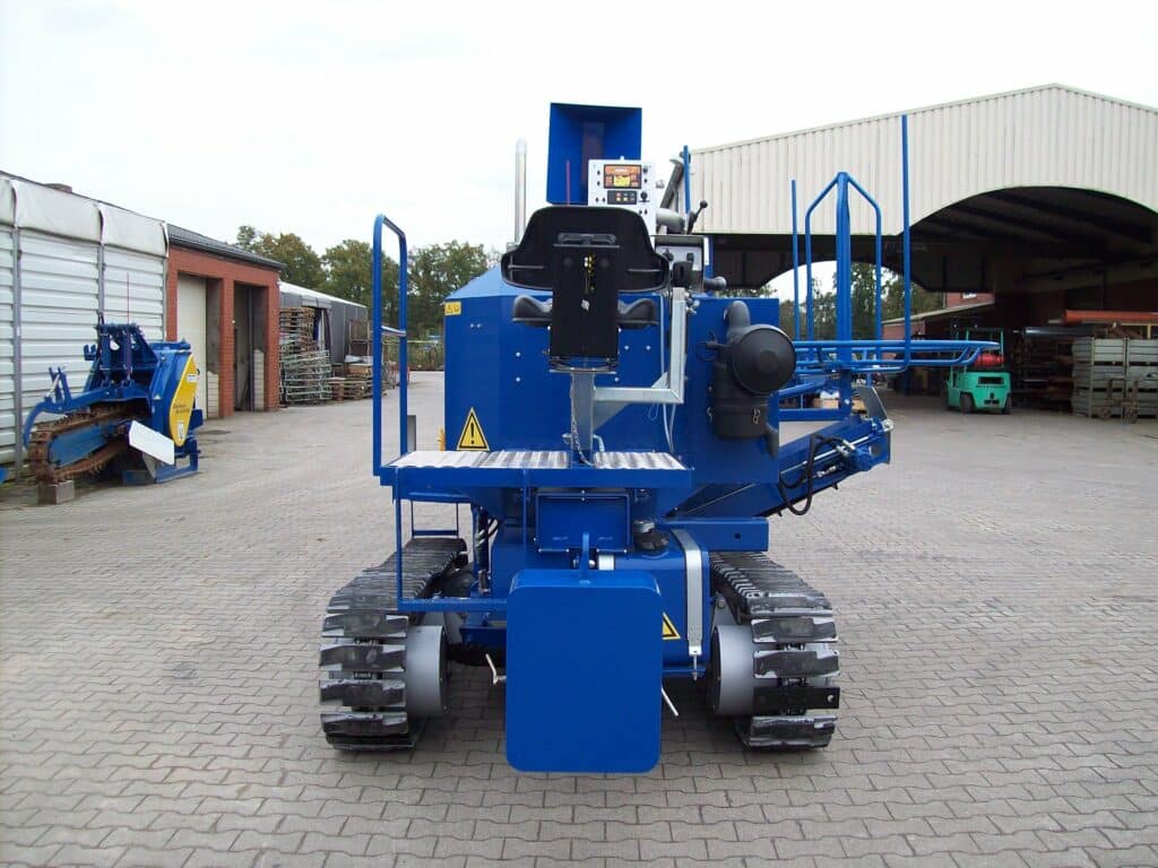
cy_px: 434
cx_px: 579
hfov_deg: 51.4
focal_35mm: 36
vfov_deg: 39.7
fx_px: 1204
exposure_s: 1/235
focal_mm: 6
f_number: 2.7
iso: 80
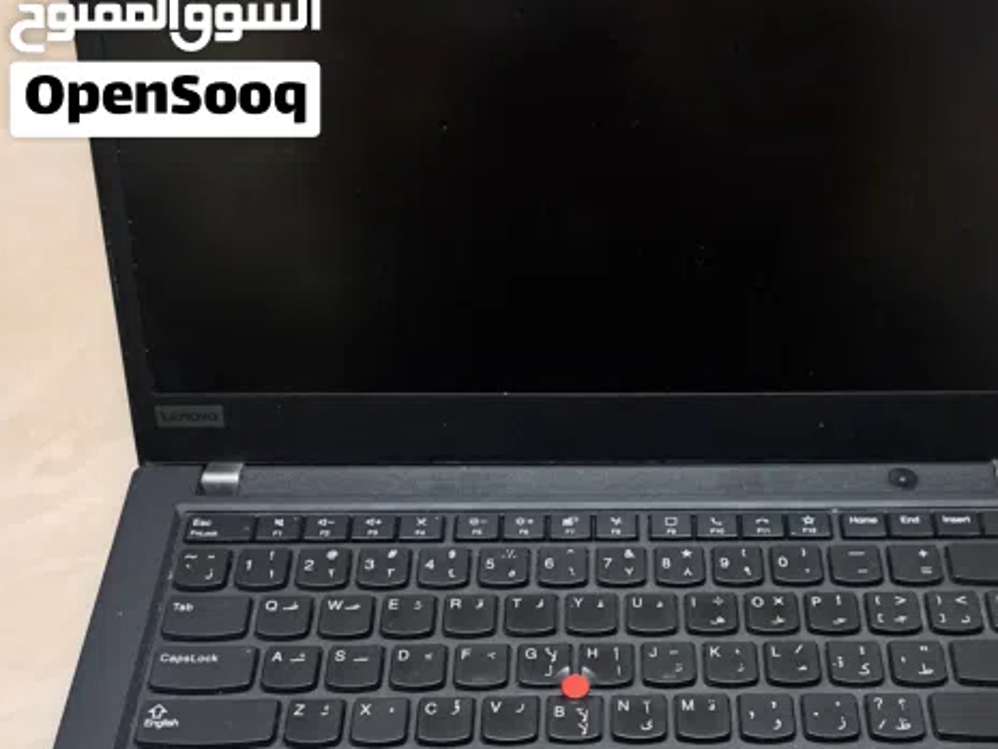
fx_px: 952
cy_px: 446
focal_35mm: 33
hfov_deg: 54.5
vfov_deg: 42.8
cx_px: 644
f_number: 1.8
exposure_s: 1/20
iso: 1000
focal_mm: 5.23
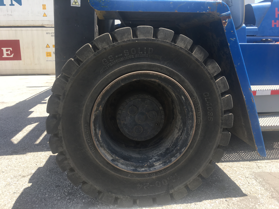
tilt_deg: -11.1
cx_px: 140
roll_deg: +1.1
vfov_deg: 48.2
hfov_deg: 61.7
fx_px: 234
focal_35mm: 29
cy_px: 104
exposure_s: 1/427
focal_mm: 4.15
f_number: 2.2
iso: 25
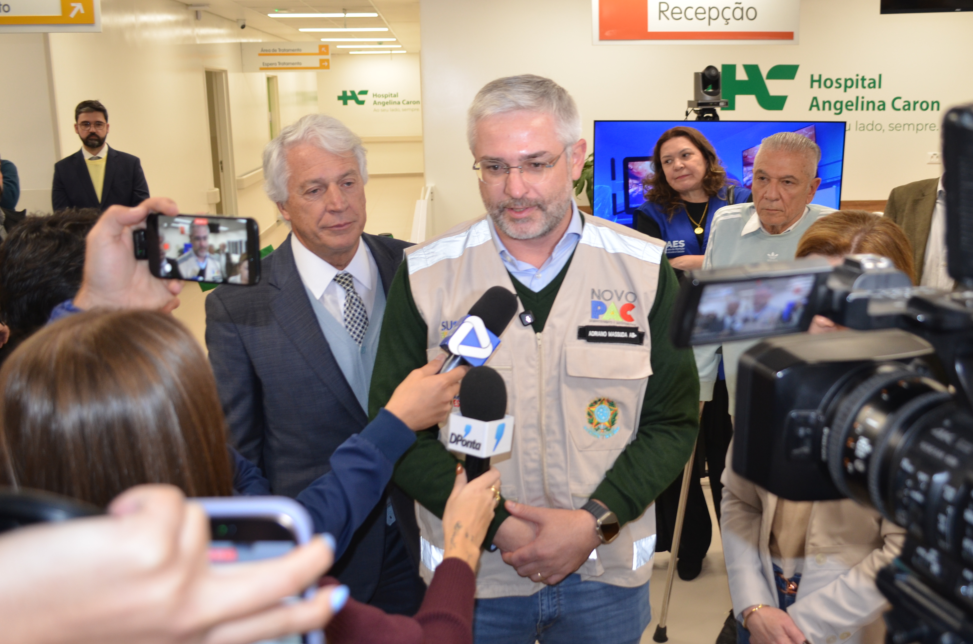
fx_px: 971
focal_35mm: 36
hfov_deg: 52.9
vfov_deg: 36.7
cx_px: 575
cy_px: 295
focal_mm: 20
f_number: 3.8
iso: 400
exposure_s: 1/60
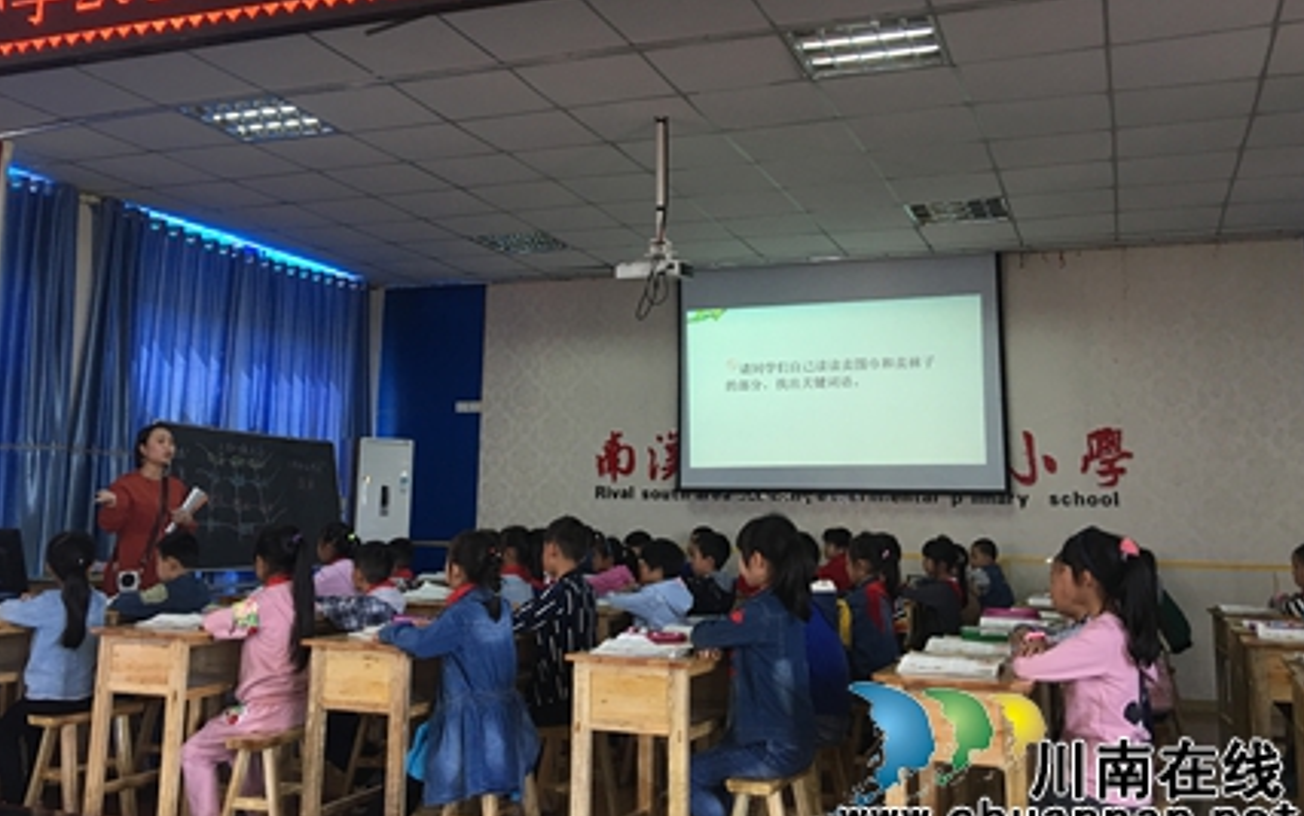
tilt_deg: +11.7
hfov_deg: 54.0
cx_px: 617
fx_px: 1280
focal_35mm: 36
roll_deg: -0.8
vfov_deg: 35.2
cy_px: 307
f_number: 2.2
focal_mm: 4.15
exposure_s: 1/33
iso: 40
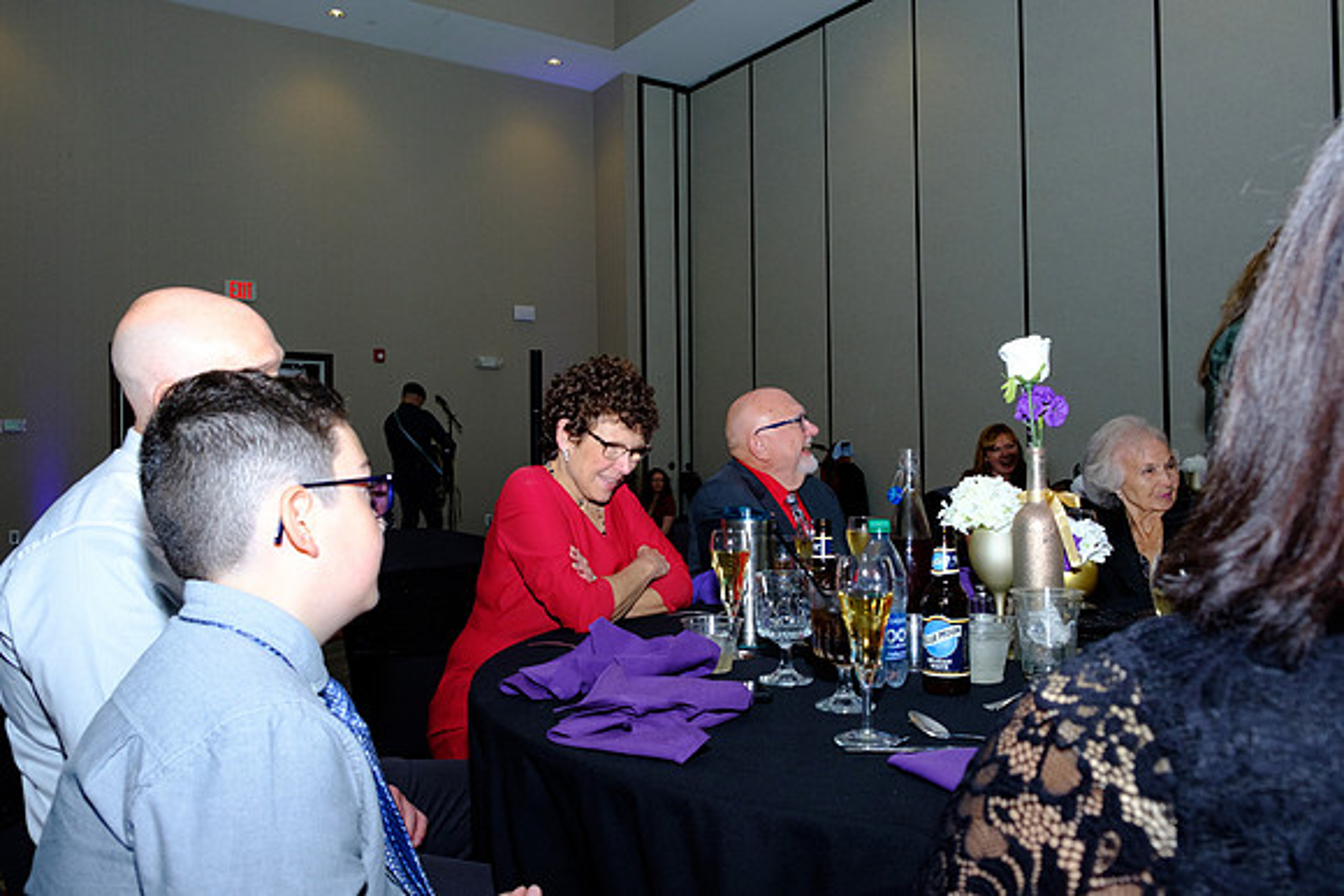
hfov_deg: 67.4
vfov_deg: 48.0
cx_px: 672
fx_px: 1008
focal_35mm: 27
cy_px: 448
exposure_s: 1/160
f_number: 6.4
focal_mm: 18
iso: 1600
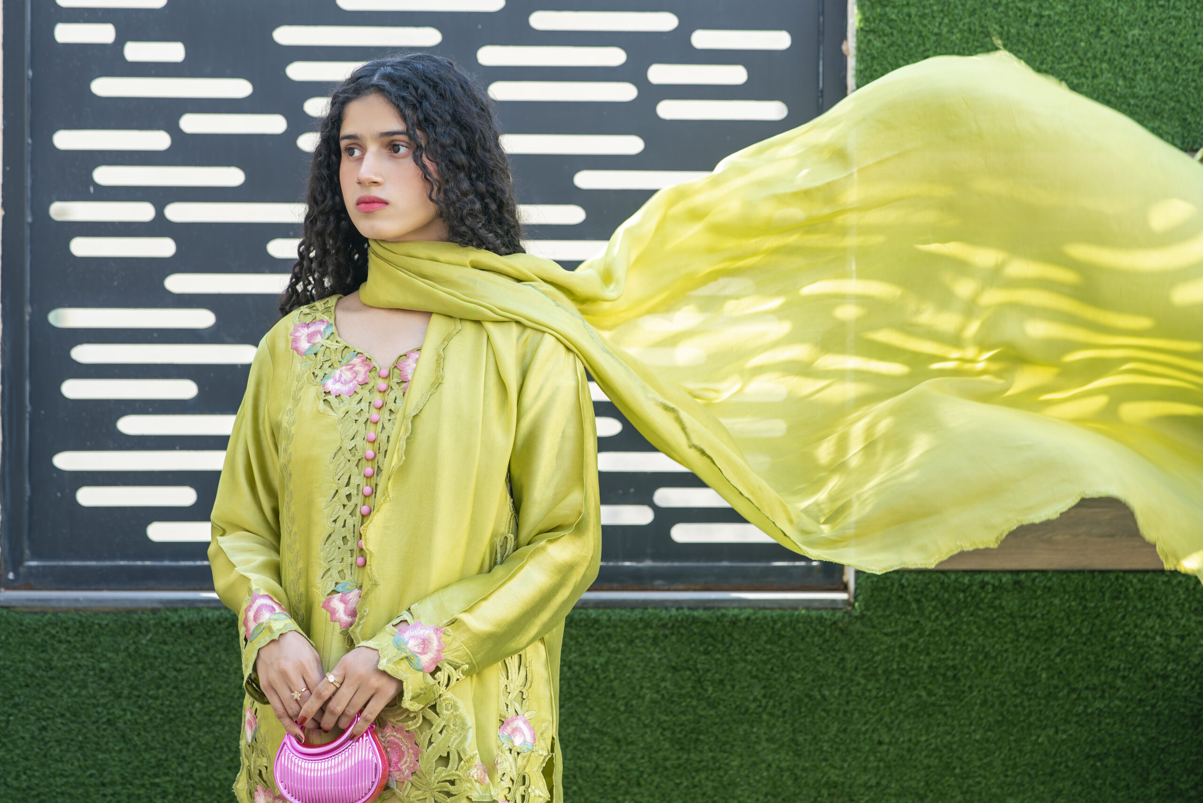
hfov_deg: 23.9
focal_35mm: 85
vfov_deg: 16.1
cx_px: 602
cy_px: 402
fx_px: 2841
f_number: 3.5
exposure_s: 1/200
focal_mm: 85
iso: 160
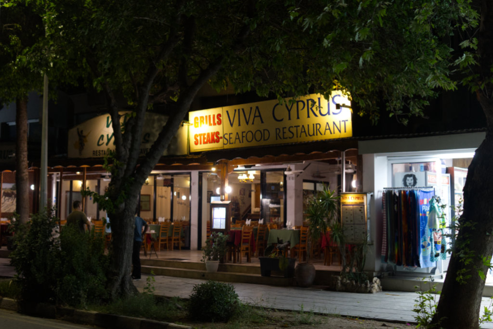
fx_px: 616
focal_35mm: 45
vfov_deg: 29.9
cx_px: 246
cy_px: 164
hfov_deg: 43.6
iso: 1600
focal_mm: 30
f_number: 2.2
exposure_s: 1/160
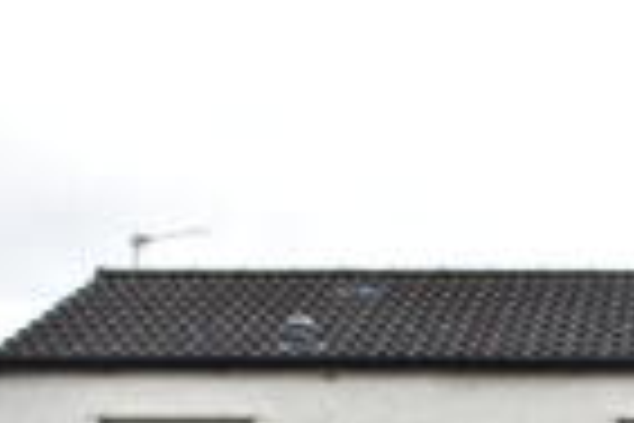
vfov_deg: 12.1
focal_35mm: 107
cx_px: 634
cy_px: 673
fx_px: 1879
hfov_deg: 18.6
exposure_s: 1/320
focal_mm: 21
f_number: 5
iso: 100
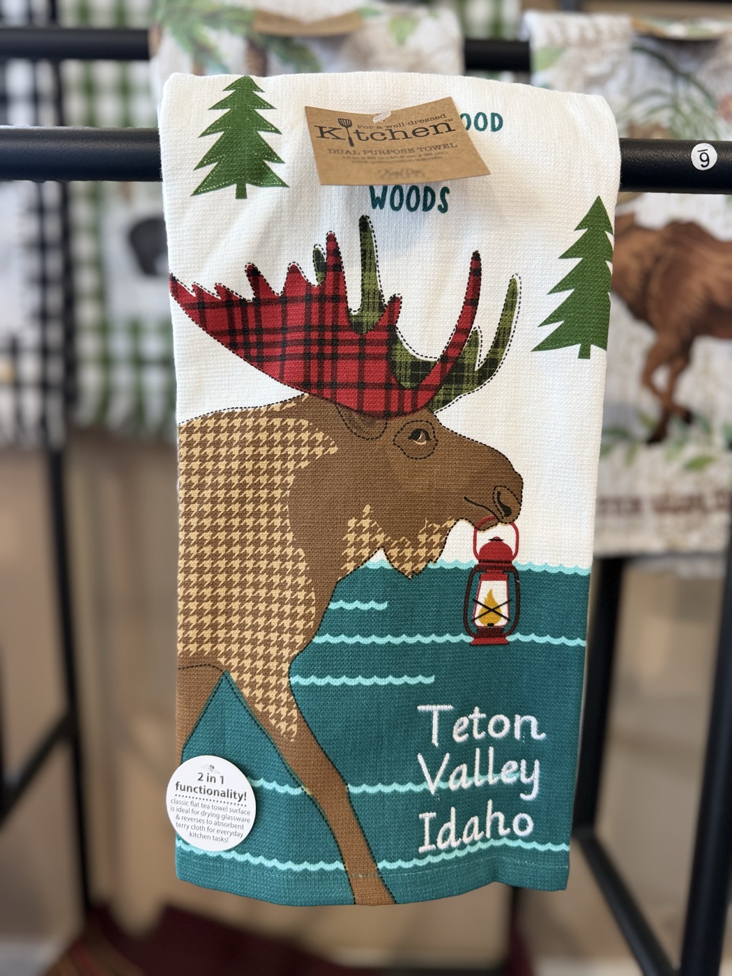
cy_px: 488
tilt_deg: -10.5
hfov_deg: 56.8
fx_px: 677
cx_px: 366
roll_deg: -1.3
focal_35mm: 24
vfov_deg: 71.6
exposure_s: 1/120
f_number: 1.78
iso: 160
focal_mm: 6.76
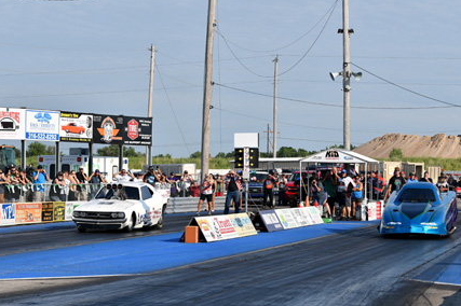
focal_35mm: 123
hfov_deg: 16.7
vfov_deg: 11.1
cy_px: 176
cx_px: 232
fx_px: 1574
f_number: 5.6
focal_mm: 70
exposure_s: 1/1250
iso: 160
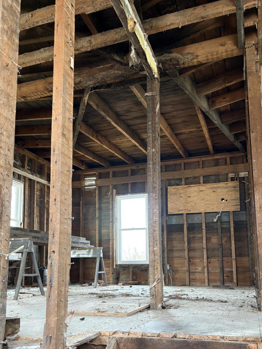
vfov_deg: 53.4
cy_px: 218
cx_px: 120
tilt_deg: +9.1
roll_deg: +0.6
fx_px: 343
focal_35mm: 34
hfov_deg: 41.8
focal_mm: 5.96
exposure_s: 1/60
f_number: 1.6
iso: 160
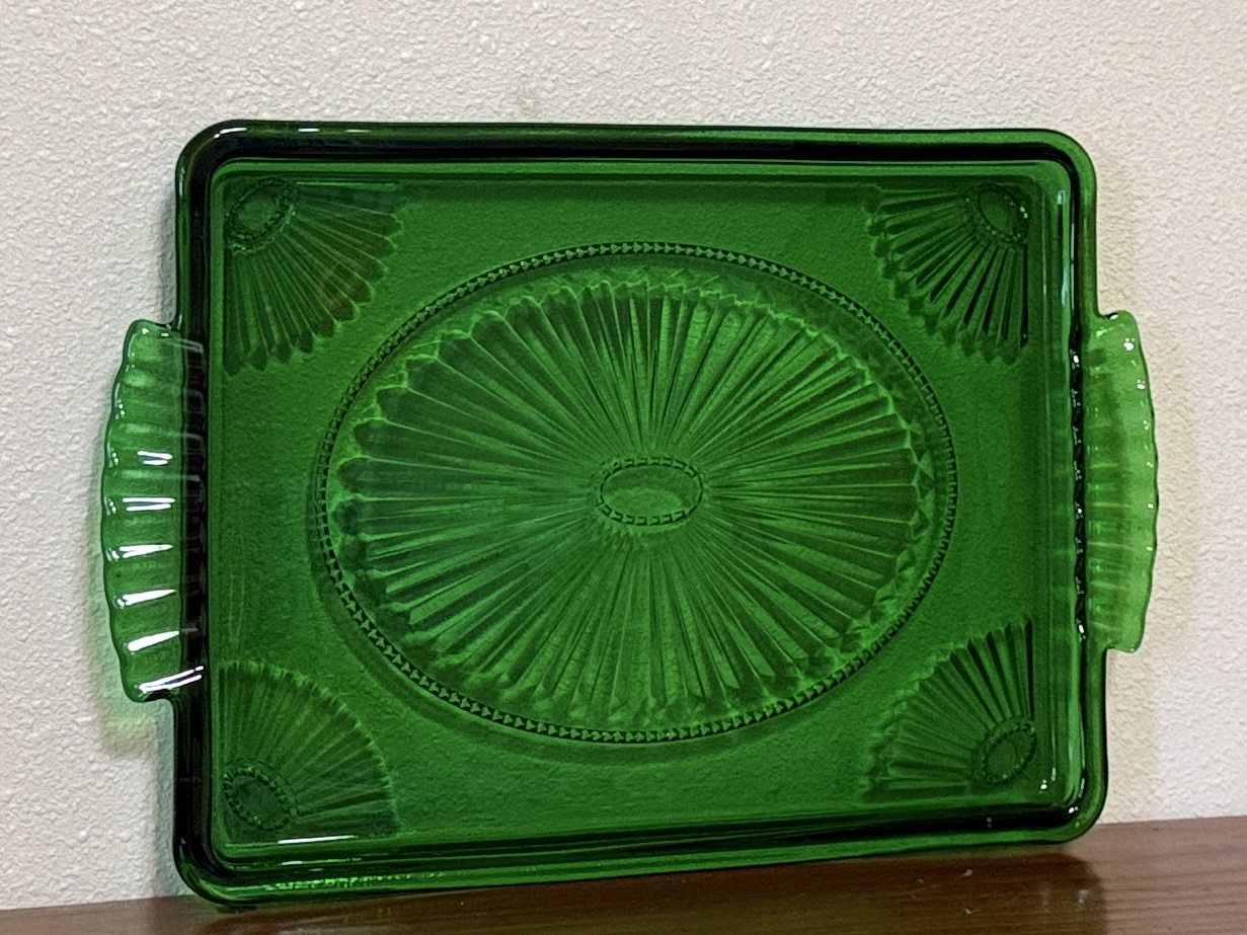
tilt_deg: -0.1
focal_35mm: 24
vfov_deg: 56.8
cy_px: 468
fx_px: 864
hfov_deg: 71.6
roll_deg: -0.4
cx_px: 624
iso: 400
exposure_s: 1/60
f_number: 1.78
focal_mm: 6.76
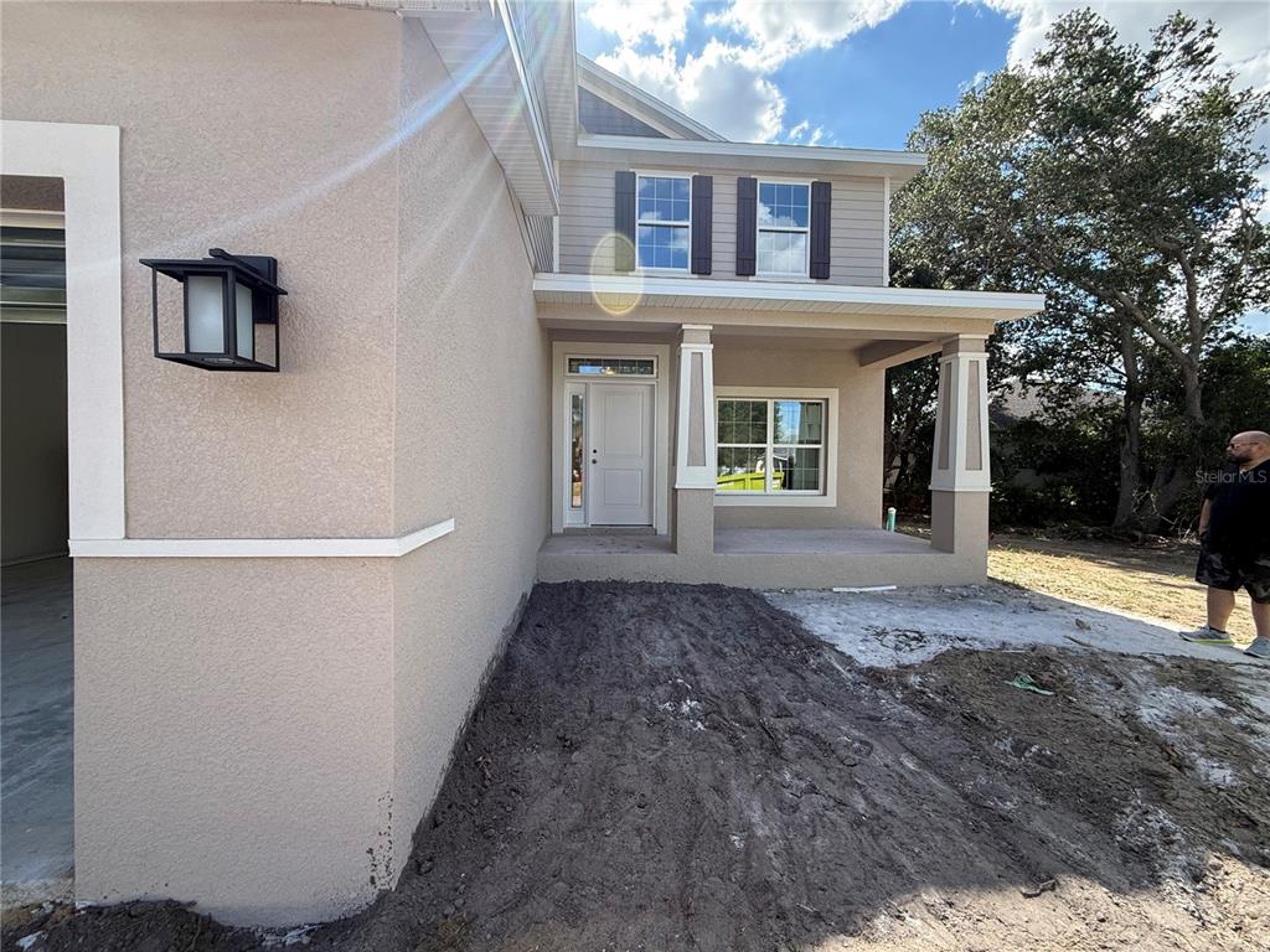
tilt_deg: -0.4
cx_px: 635
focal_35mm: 14
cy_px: 476
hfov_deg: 102.1
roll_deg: -0.7
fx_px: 514
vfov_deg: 85.7
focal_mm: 2.22
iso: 50
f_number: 2.2
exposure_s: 1/686
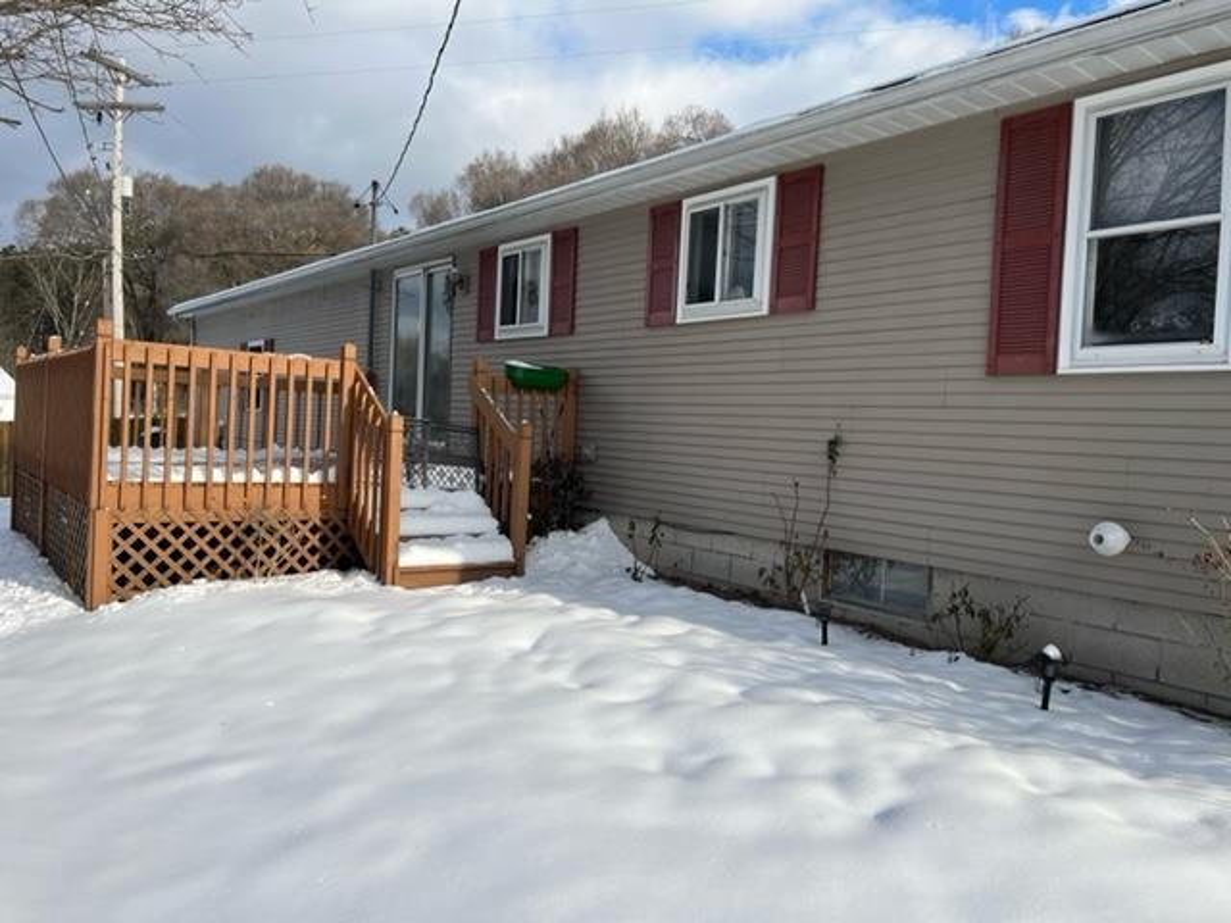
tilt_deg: -2.9
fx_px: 925
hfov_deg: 67.3
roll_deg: -3.1
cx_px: 616
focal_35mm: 26
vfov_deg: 53.1
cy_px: 462
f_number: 1.5
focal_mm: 5.7
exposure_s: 1/3571
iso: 50
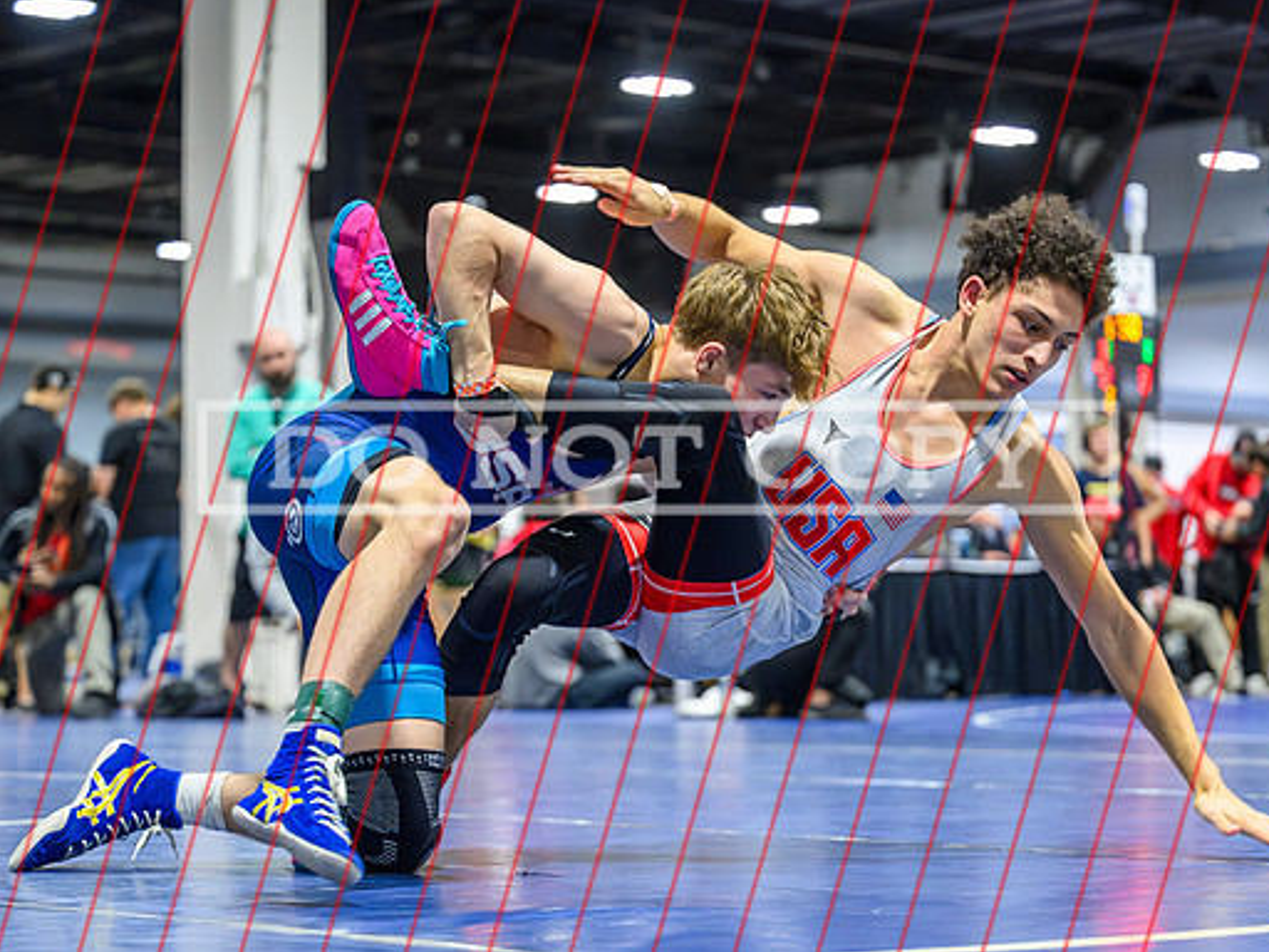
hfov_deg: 20.2
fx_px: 3556
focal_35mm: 97
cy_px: 546
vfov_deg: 15.2
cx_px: 508
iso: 5000
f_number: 2.8
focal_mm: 70
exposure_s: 1/800
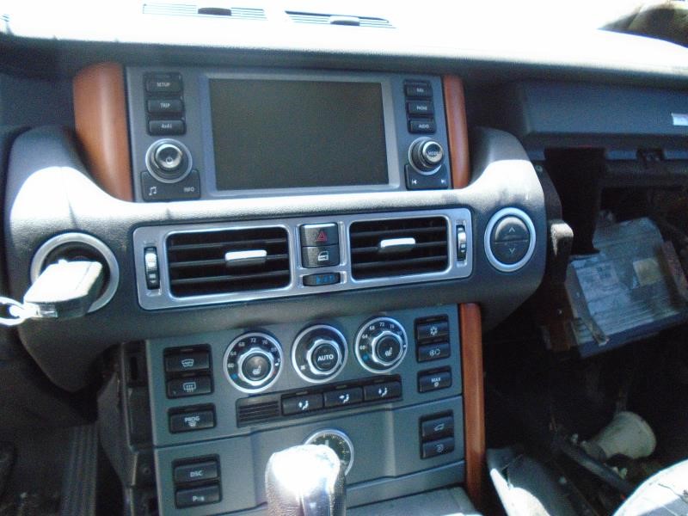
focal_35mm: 26
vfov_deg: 53.1
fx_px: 517
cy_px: 258
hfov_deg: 67.3
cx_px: 344
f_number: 3.2
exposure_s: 1/250
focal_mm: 4.6
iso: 640
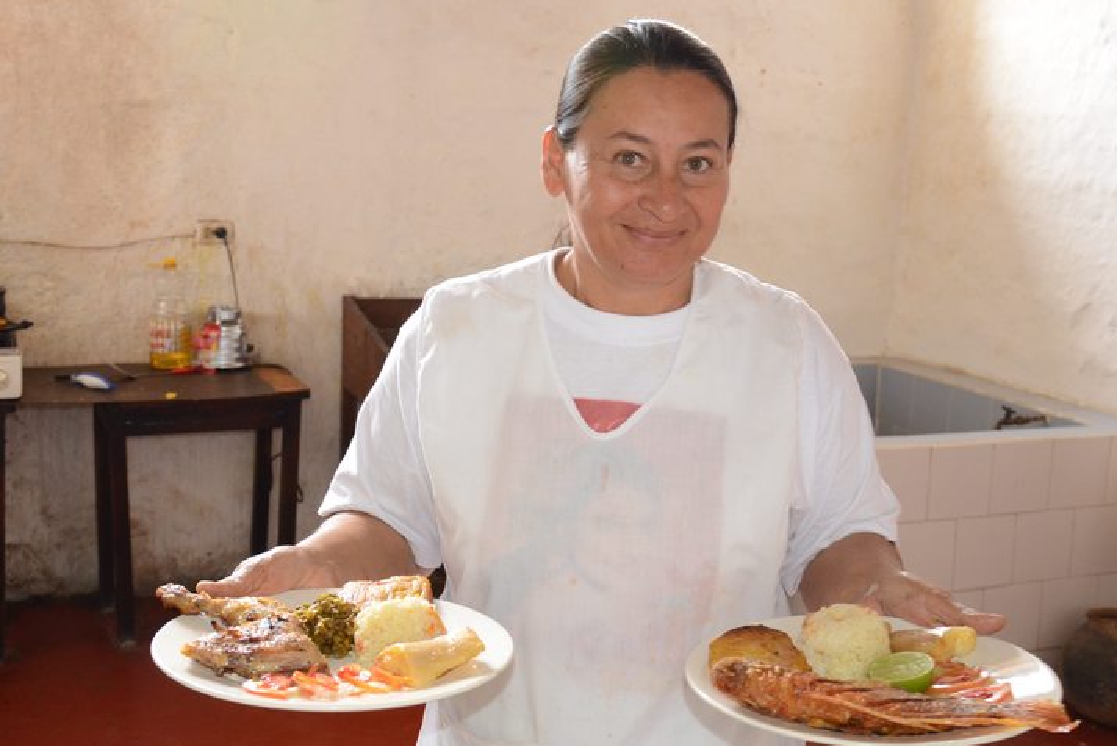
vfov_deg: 33.7
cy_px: 407
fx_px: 1230
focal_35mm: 40
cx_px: 452
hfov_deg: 48.6
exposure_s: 1/60
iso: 1100
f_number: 4.5
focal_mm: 21
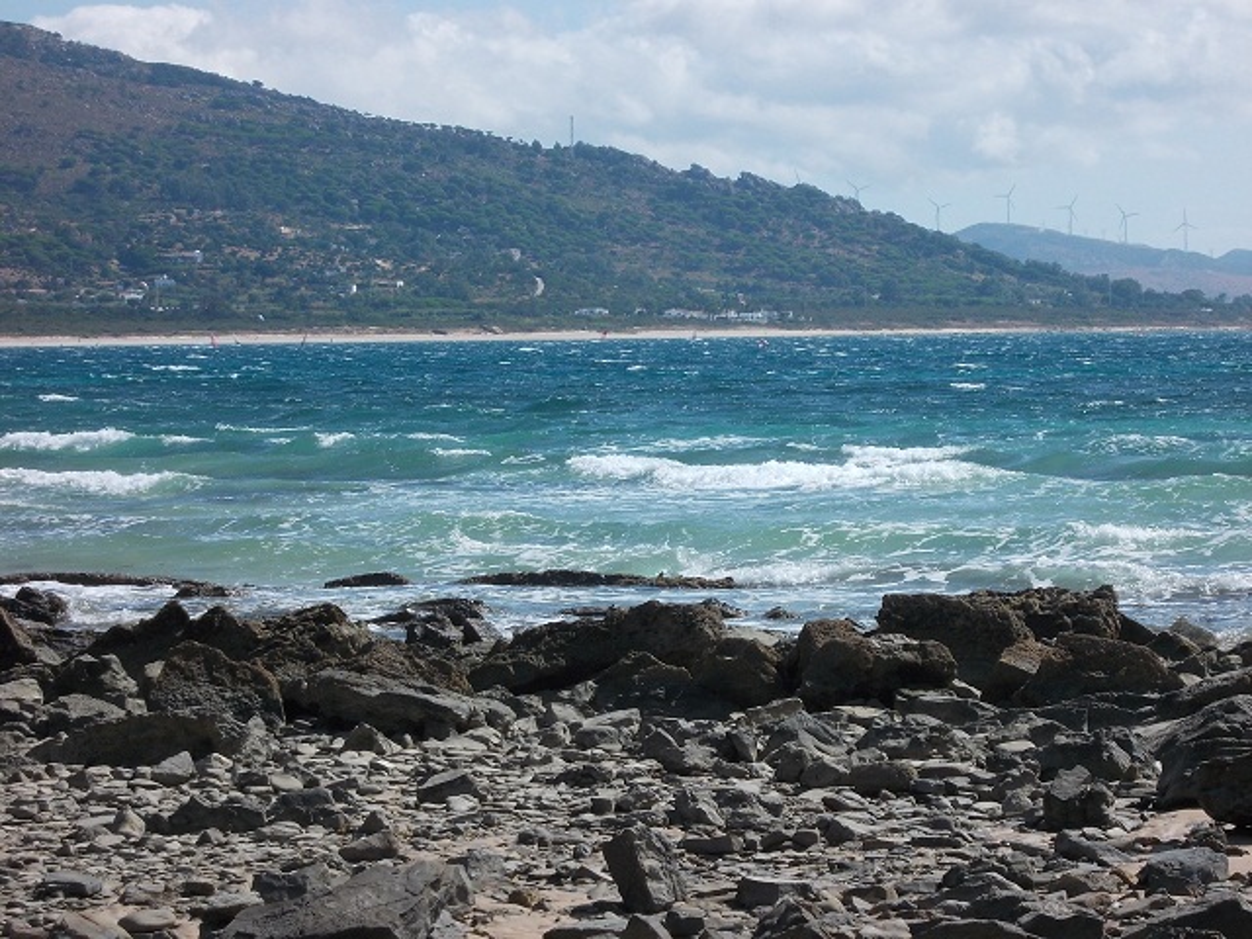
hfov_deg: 15.5
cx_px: 626
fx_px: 4593
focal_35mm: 127
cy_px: 470
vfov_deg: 11.7
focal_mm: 17.9
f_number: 6.3
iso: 80
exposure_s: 1/320
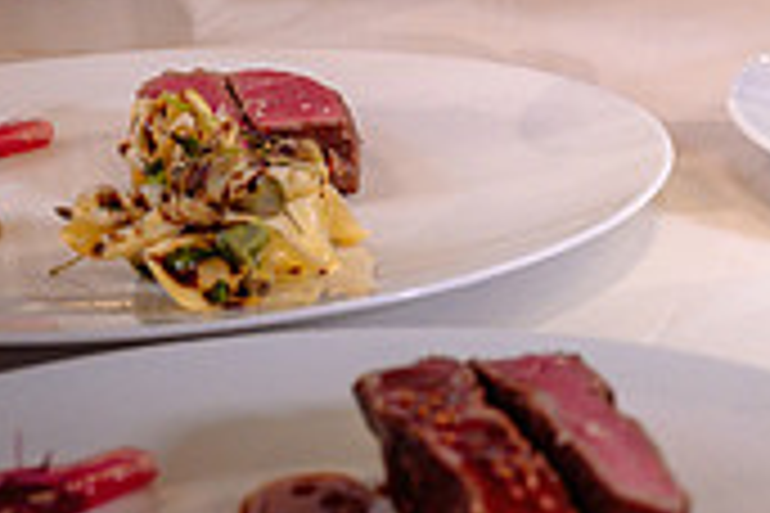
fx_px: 2759
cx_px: 1004
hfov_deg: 15.1
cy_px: 92
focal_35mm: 129
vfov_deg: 10.6
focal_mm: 38
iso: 800
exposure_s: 1/160
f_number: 5
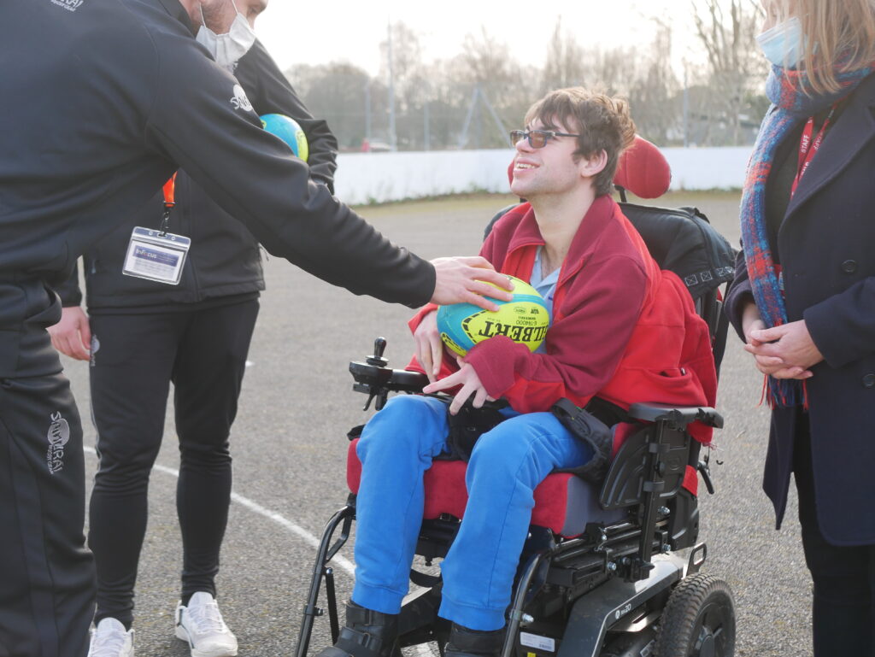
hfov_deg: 38.2
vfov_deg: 29.1
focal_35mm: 50
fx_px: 1264
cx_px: 438
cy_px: 328
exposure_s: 1/320
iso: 200
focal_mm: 25
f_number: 3.2
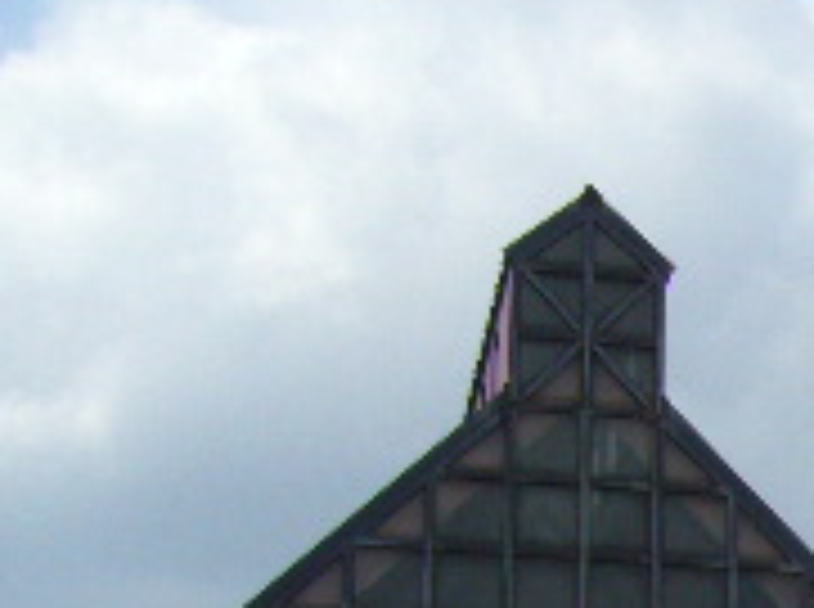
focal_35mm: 124
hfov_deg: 14.2
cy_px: 941
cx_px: 1421
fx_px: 2910
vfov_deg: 11.4
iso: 80
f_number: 5.6
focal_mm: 5.8
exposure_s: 1/500
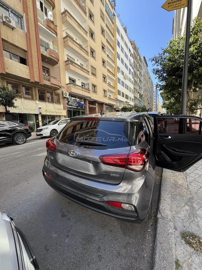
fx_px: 109
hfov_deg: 85.7
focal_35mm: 14
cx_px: 101
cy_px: 135
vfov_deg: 102.1
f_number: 2.2
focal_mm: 2.22
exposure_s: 1/299
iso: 40
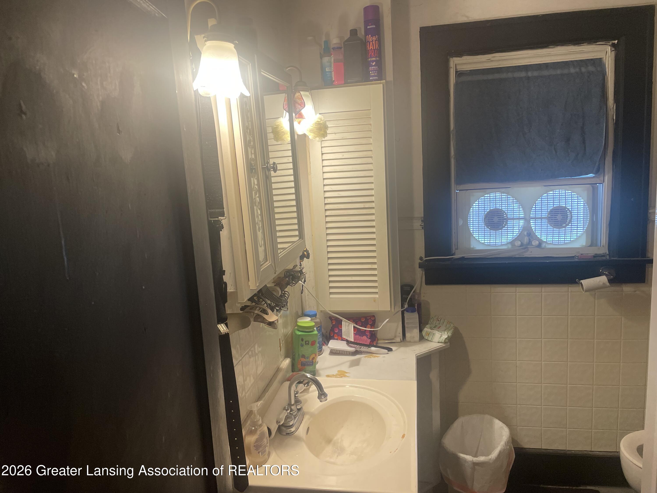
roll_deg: +4.6
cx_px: 328
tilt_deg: -8.7
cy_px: 246
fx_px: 493
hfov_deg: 67.3
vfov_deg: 53.1
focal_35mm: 26
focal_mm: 4.2
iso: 100
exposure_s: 1/120
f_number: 1.6
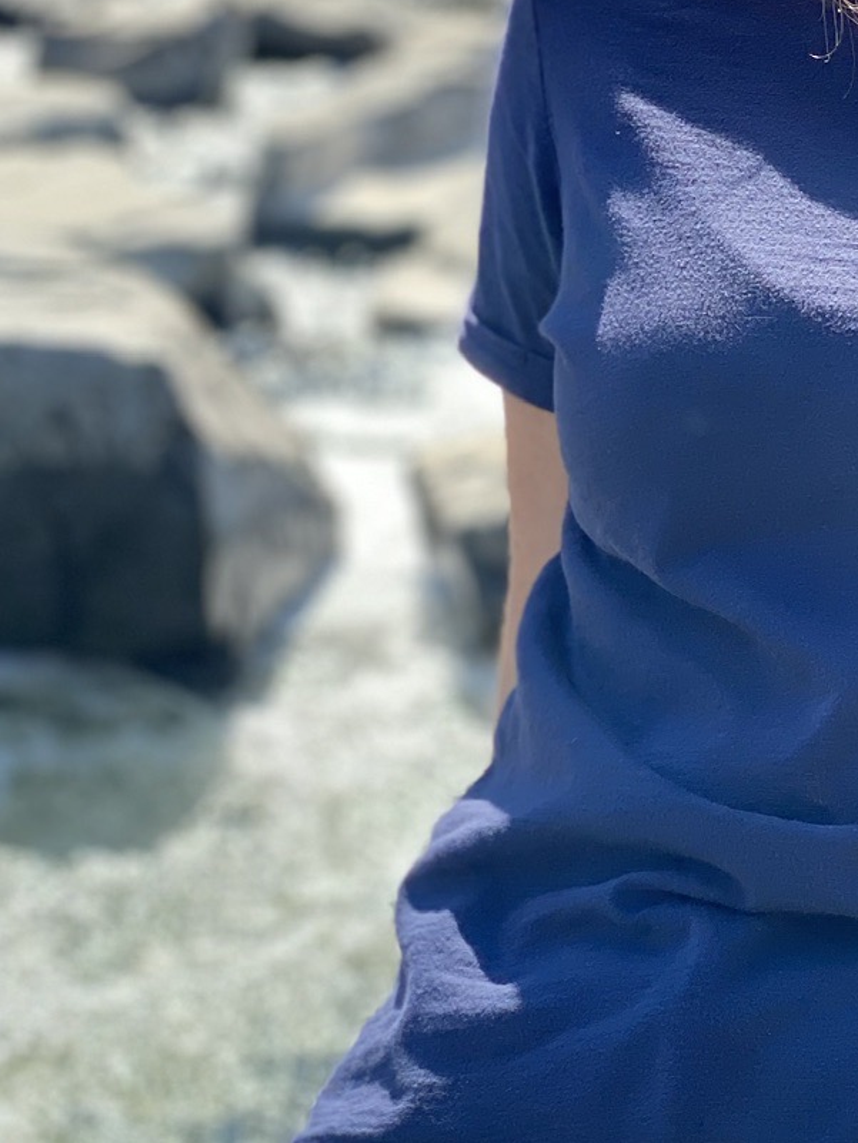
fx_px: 4394
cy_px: 384
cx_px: 708
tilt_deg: -11.0
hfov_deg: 11.1
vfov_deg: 14.8
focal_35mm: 133
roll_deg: -2.6
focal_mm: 6
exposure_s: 1/623
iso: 20
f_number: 2
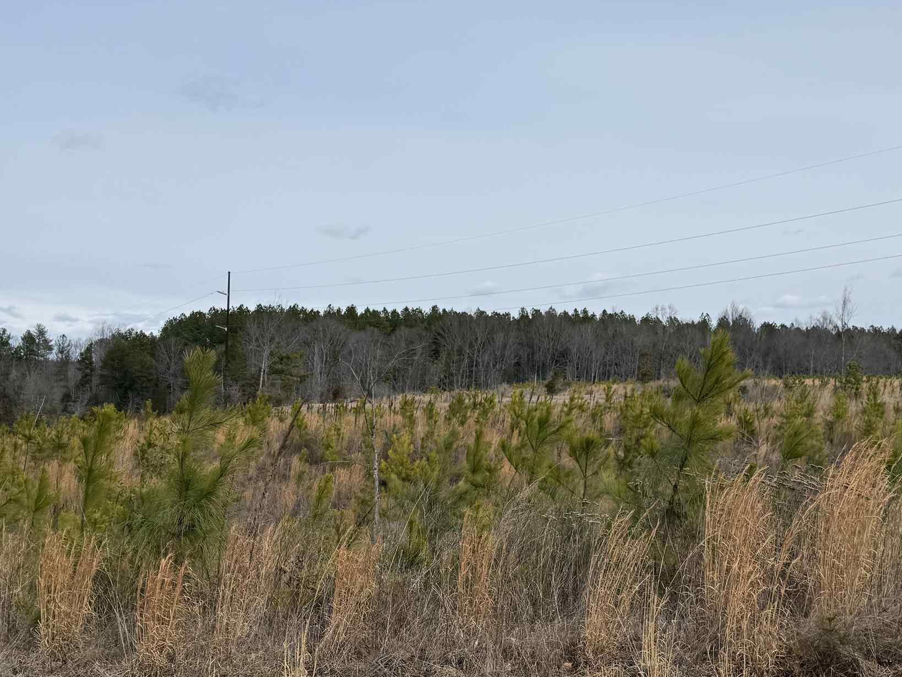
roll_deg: +1.2
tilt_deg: +2.1
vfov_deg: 32.1
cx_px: 511
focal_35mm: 45
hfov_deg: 42.0
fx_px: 1173
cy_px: 394
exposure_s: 1/6173
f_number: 1.78
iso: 80
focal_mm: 6.76
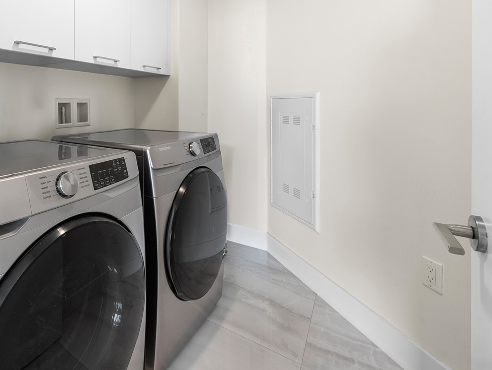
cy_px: 106
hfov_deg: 76.6
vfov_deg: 63.2
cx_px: 132
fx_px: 284
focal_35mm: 20
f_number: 8
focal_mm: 12
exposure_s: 1/6
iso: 400
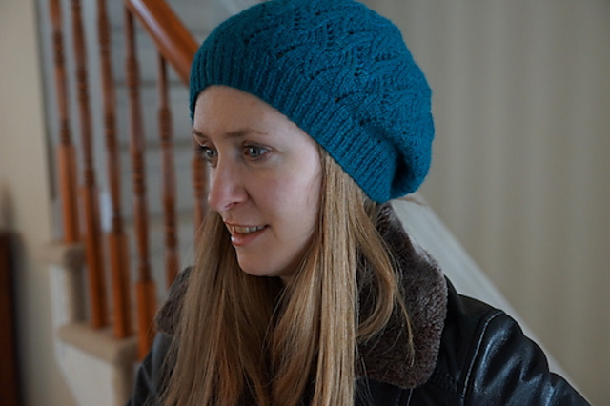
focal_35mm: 45
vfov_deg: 29.8
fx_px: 762
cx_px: 305
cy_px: 203
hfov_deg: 43.6
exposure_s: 1/160
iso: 2500
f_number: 4
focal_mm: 45
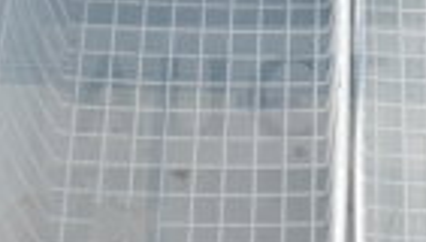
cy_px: -71
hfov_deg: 17.3
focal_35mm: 122
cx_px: 381
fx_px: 1381
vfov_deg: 9.8
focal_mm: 18
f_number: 3.5
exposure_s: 1/50
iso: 200
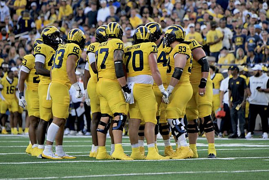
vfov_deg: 4.4
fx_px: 2317
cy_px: 90
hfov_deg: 6.6
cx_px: 134
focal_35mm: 310
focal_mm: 310
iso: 3200
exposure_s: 1/1000
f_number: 5.6
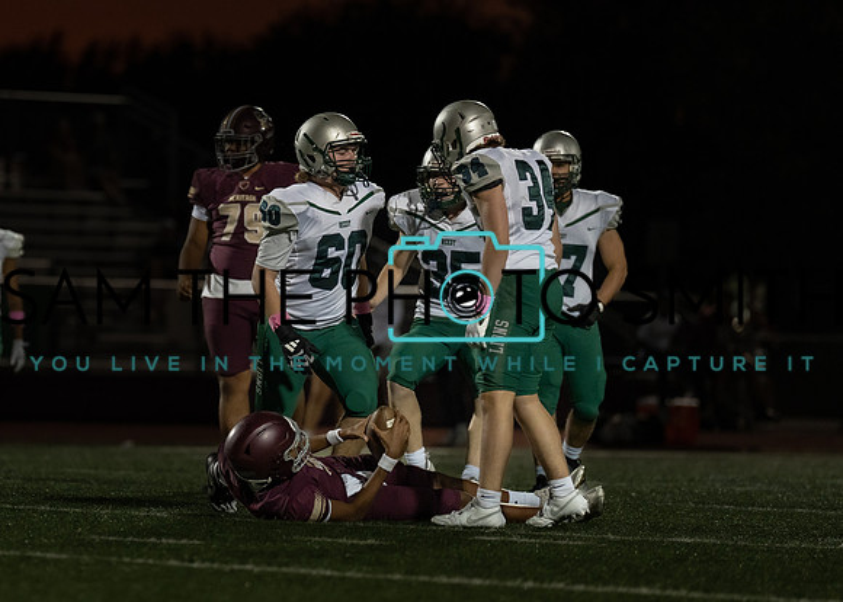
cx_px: 215
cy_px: 300
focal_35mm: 328
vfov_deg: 4.4
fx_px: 7850
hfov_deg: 6.1
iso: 1600
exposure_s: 1/1000
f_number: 2.8
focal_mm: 200
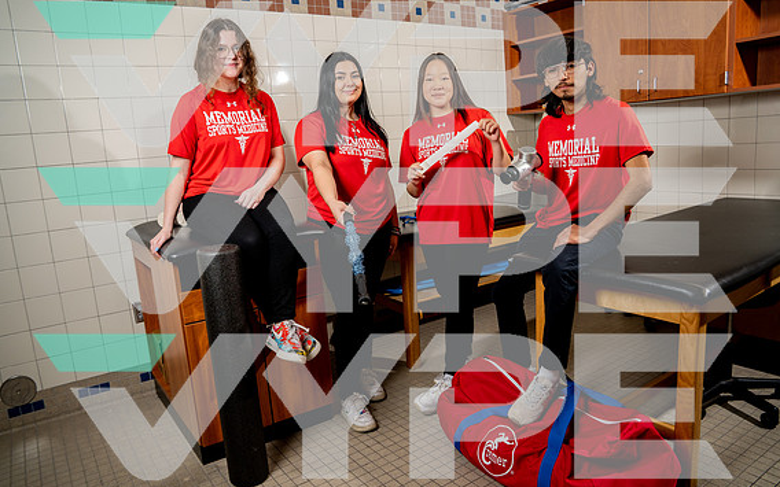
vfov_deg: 49.3
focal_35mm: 25
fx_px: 531
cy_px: 241
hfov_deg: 72.5
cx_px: 387
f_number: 6.3
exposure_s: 1/250
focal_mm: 24
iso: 250
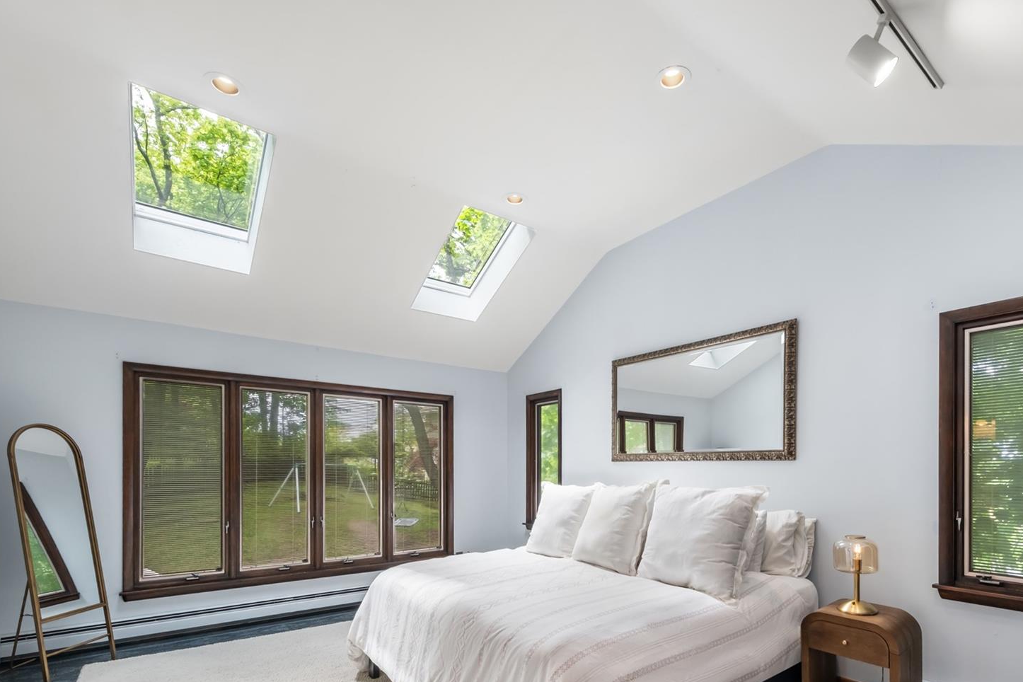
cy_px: 448
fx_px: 483
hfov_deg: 92.9
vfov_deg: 68.7
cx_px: 568
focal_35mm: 17
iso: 320
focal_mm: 8.1
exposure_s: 1/15
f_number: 10
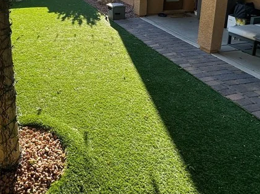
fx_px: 255
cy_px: 18
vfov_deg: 38.7
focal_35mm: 34
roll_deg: +1.6
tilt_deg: -13.6
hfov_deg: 52.0
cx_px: 70
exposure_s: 1/206
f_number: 2.2
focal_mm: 2.22
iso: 40
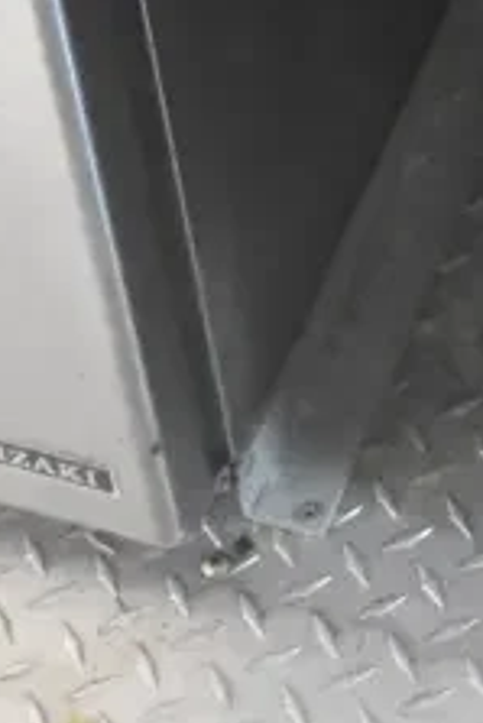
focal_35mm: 166
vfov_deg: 11.8
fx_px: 3336
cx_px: 489
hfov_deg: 8.2
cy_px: -374
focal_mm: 27
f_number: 5.6
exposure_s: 1/125
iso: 6400
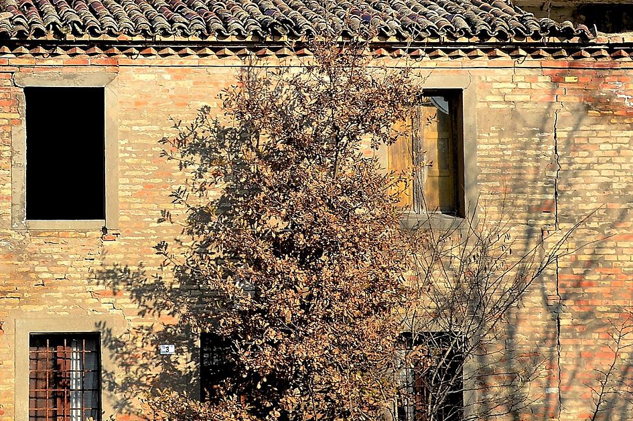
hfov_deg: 15.3
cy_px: 177
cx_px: 176
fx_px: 2342
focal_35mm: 133
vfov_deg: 10.3
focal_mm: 35
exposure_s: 1/125
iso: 100
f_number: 11
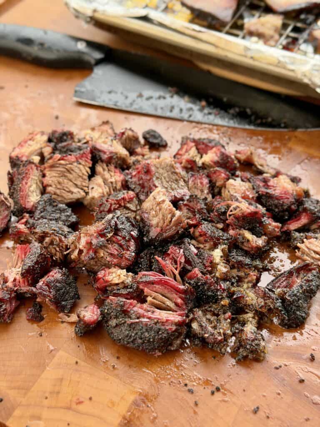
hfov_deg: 30.3
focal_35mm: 48
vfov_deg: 39.7
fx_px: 592
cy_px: 214
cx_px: 160
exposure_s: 1/460
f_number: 1.78
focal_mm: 6.76
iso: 80
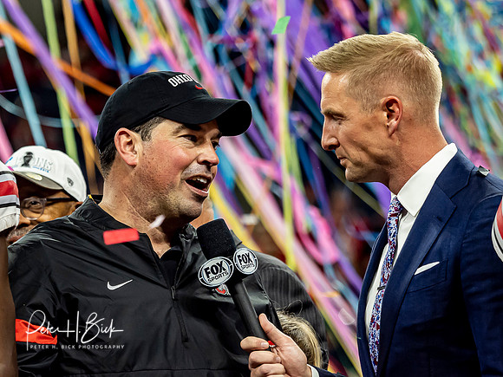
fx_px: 7343
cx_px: 179
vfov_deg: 2.9
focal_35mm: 505
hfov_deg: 3.9
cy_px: 134
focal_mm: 150
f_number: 3.5
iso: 640
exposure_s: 1/320
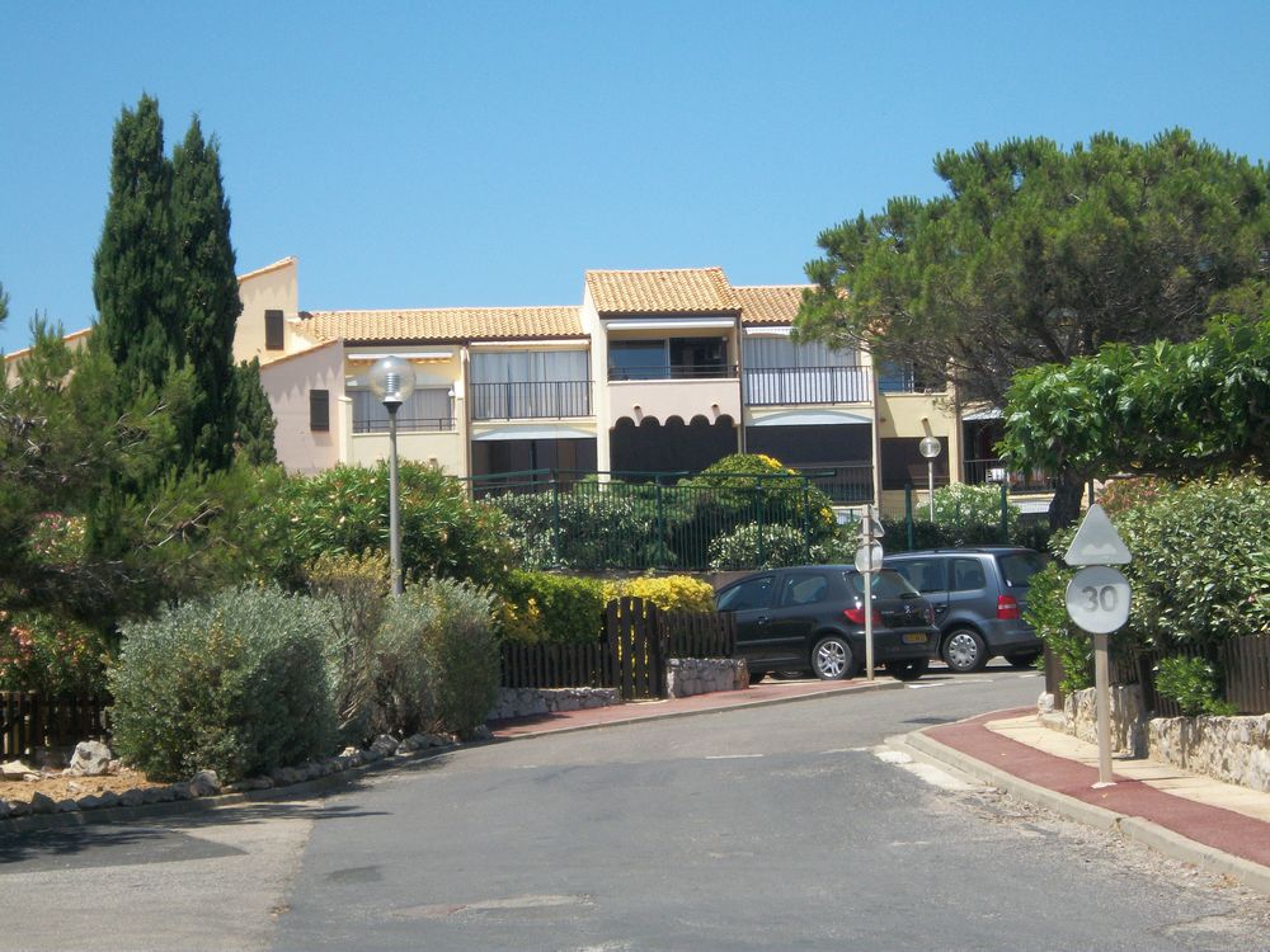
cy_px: 476
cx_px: 635
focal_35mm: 96
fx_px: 3522
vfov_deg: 15.4
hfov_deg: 20.4
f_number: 5.2
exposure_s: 1/500
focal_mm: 17.1
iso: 80
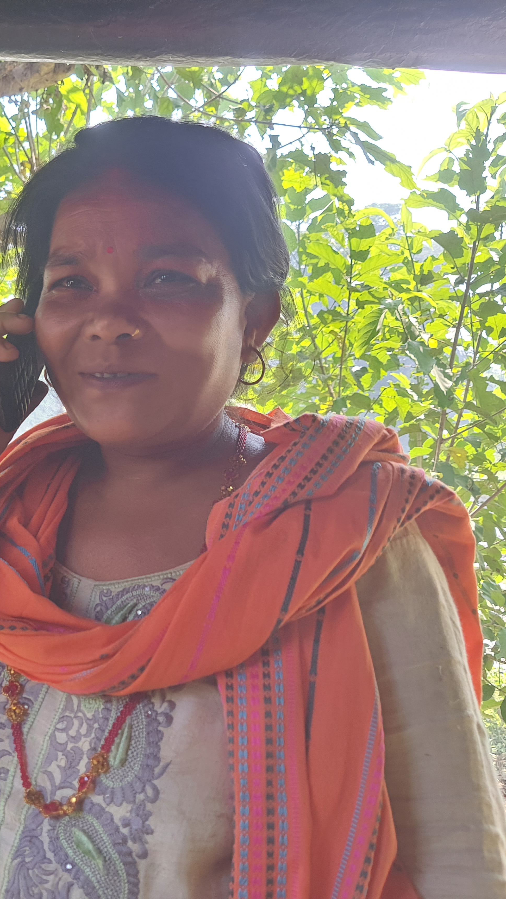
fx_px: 835
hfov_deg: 32.3
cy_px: 451
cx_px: 65
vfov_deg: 56.6
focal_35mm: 35
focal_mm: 5.23
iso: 64
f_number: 1.8
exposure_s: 1/100
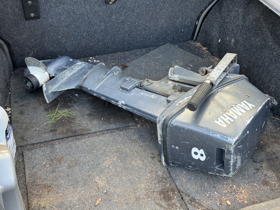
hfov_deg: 39.7
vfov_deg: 30.3
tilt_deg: -37.6
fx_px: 388
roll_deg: +4.1
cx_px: 140
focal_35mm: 48
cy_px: 105
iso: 100
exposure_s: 1/107
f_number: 1.78
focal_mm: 6.76
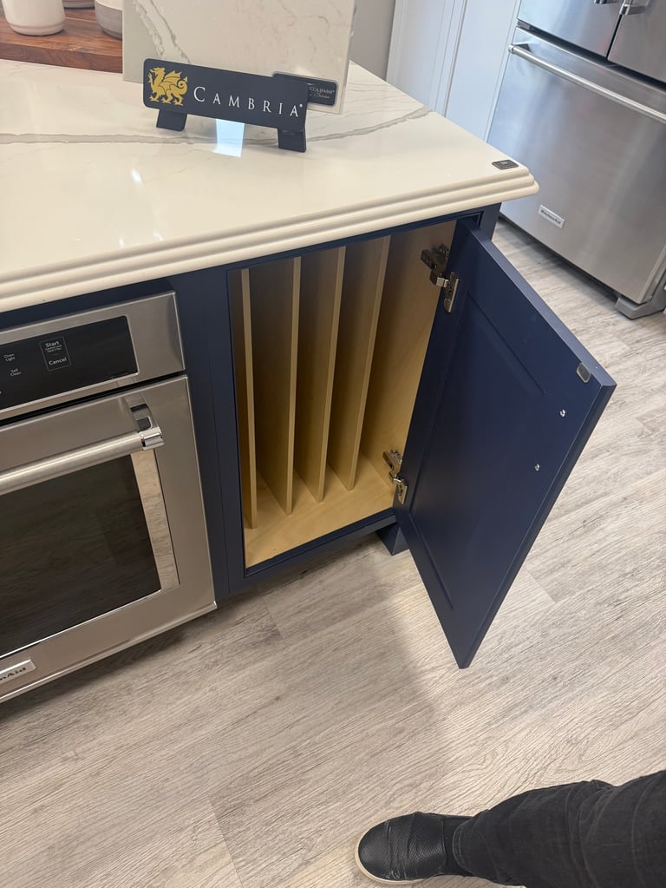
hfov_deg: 56.8
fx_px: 615
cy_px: 444
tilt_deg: -46.6
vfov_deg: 71.6
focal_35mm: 24
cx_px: 333
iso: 200
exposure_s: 1/120
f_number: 1.78
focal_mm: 6.76
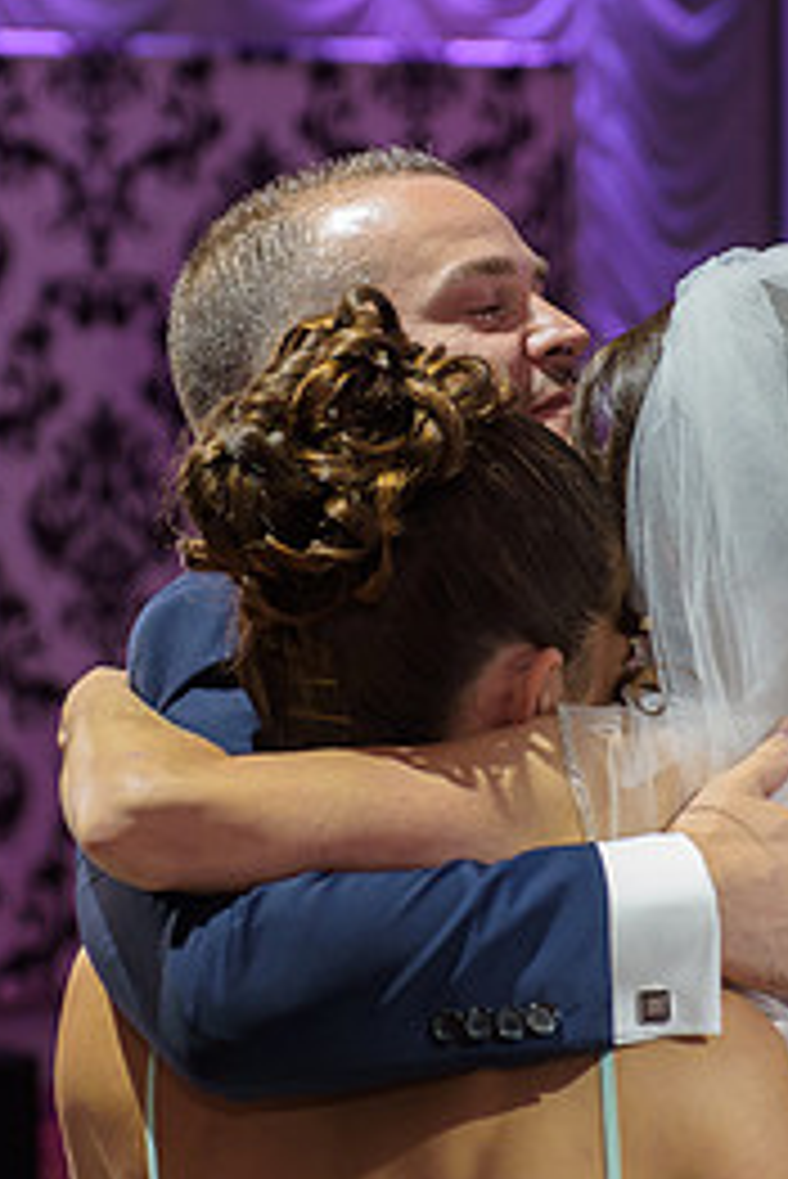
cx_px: 414
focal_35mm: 155
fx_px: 5082
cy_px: 650
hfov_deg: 8.9
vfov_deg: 13.2
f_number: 3.2
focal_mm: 70
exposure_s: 1/125
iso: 640
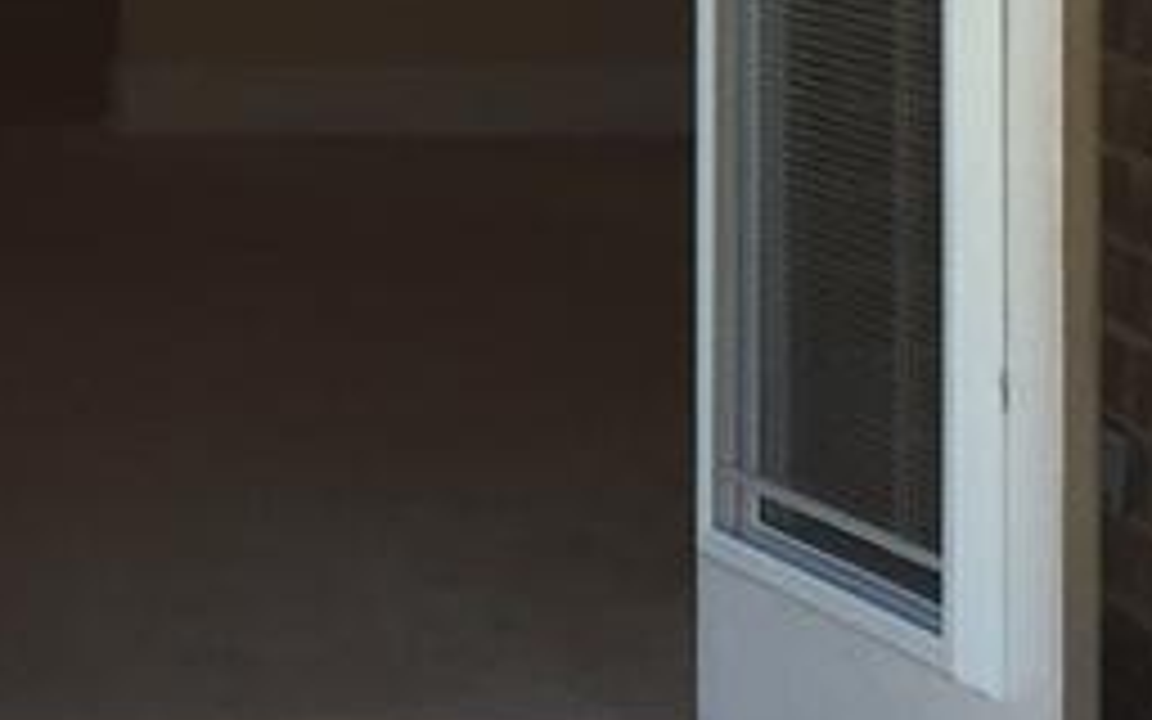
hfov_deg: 10.3
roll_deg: -1.2
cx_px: -621
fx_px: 6154
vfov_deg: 6.6
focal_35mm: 196
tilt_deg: -1.9
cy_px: -432
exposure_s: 1/168
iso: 32
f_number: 2.2
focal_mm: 4.15
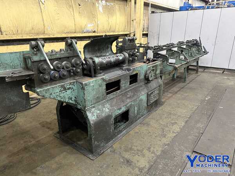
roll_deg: +0.7
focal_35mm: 24
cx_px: 118
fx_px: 163
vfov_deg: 56.8
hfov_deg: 71.6
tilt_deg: -18.6
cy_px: 88
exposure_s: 1/60
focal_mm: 6.86
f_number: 1.78
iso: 400
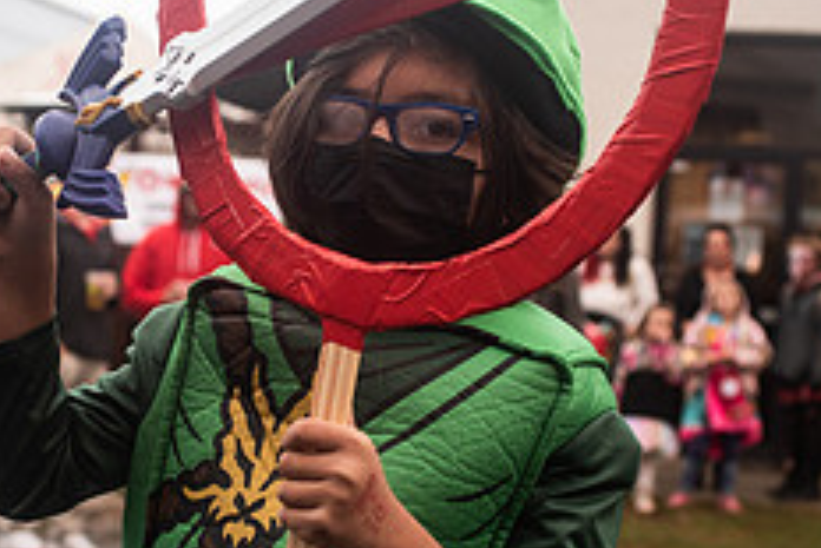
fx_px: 2282
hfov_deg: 20.3
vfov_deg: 13.7
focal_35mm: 100
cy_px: 288
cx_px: 280
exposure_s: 1/125
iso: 500
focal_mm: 40
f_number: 3.5
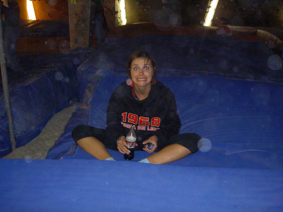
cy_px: 106
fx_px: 319
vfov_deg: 36.8
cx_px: 142
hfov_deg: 47.9
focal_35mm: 39
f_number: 2.8
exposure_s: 1/60
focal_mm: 8
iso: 100
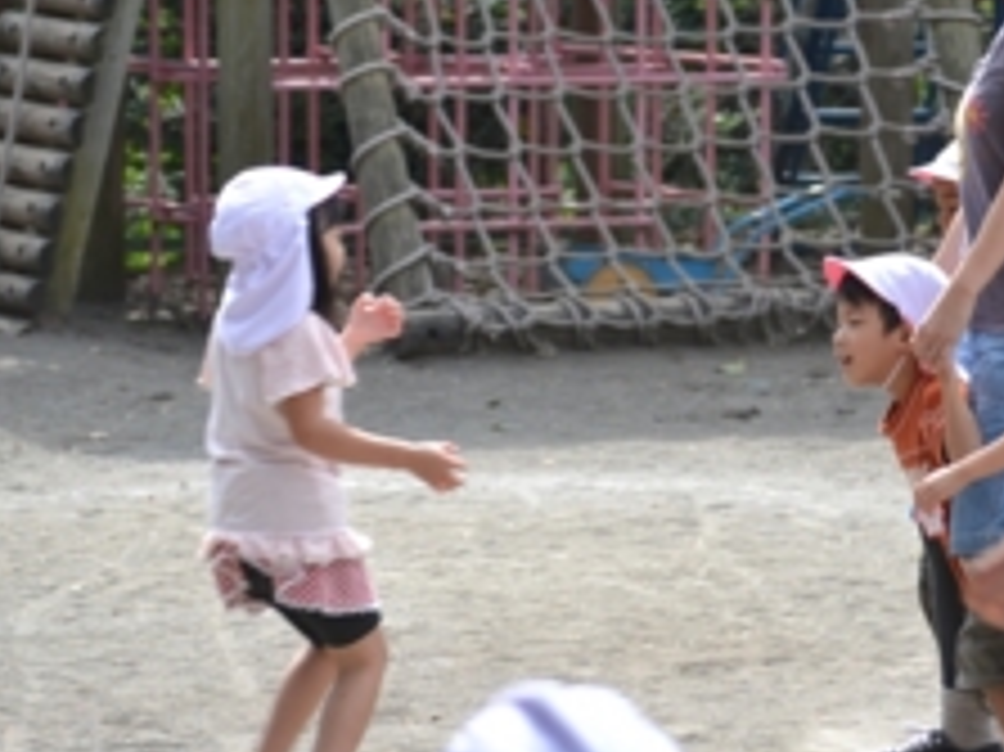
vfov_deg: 5.7
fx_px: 7508
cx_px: 680
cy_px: 241
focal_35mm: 259
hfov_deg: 7.6
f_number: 5.6
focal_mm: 100
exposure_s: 1/125
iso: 100
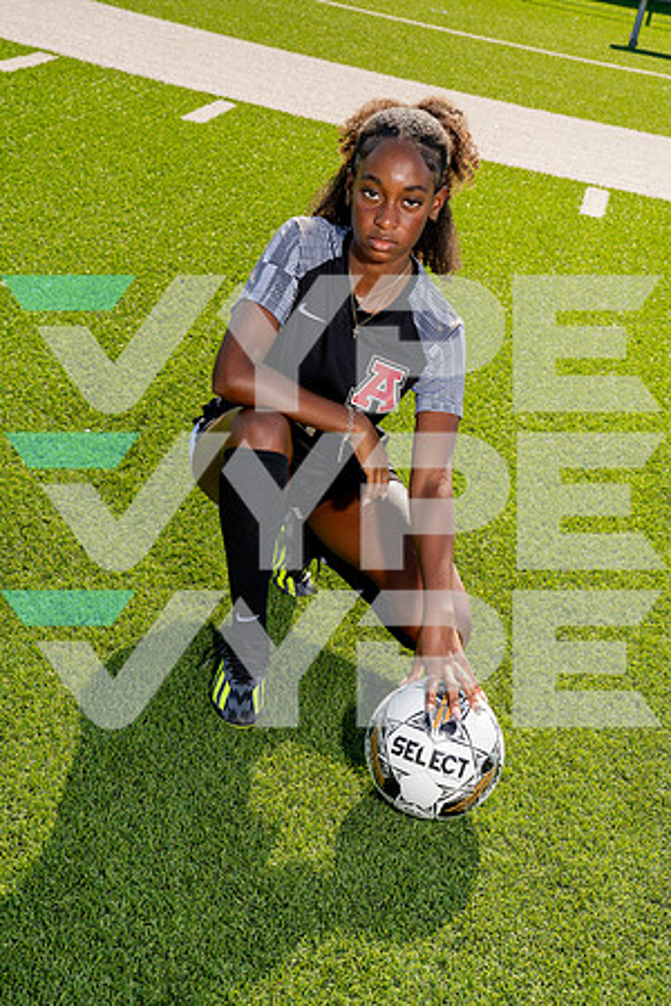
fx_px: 1482
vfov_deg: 37.5
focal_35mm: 53
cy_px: 503
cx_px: 336
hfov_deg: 25.5
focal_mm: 53
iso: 320
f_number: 10
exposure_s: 1/250
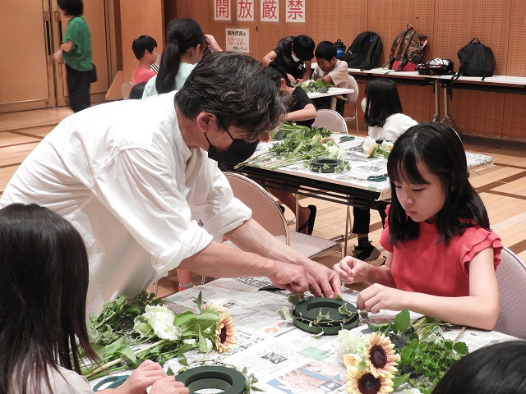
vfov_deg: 26.6
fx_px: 836
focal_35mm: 55
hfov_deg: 34.9
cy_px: 197
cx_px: 263
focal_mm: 9.9
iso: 400
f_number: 4
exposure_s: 1/20
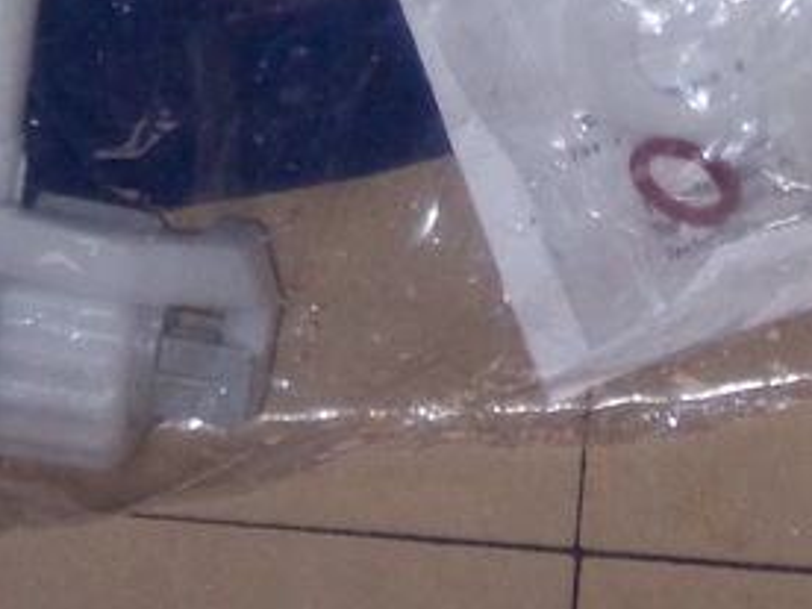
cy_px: -194
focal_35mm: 322
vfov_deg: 4.6
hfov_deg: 6.1
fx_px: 7553
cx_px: 712
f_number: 4.1
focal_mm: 16
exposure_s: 1/94.1
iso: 64
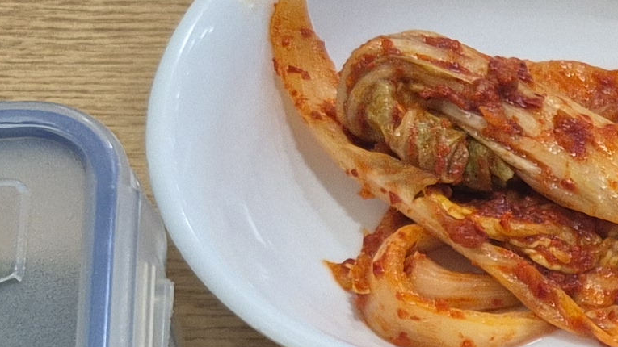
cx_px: 1050
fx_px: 2146
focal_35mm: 131
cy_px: 894
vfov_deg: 8.3
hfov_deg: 14.7
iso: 160
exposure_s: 1/120
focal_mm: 5.4
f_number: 1.8
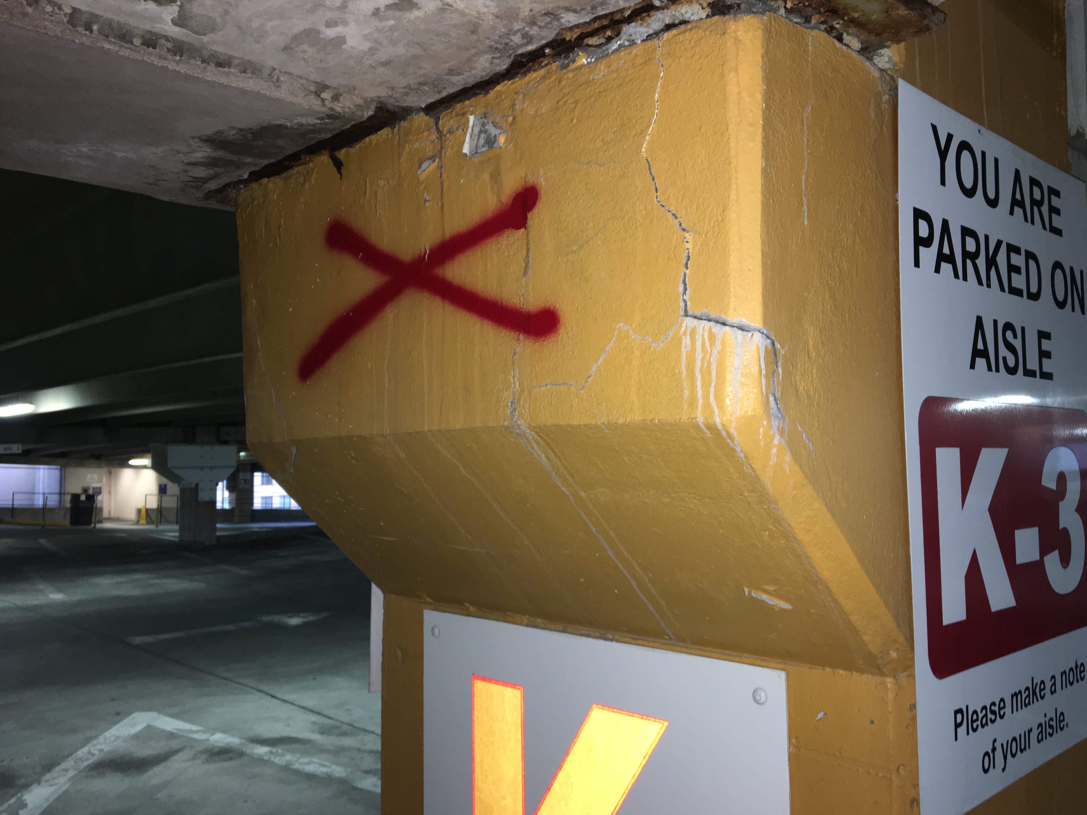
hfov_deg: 60.0
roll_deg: +0.6
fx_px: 942
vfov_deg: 46.8
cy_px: 401
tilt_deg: +4.2
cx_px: 551
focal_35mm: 30
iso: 50
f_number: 2.2
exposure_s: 1/16
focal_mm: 4.15
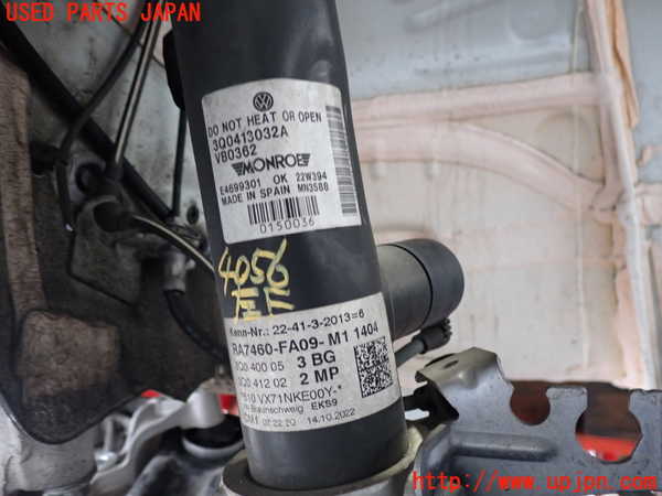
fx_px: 574
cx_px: 331
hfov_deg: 60.0
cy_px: 248
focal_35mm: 30
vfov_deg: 46.8
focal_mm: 5.4
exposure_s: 1/30
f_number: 2.3
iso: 320
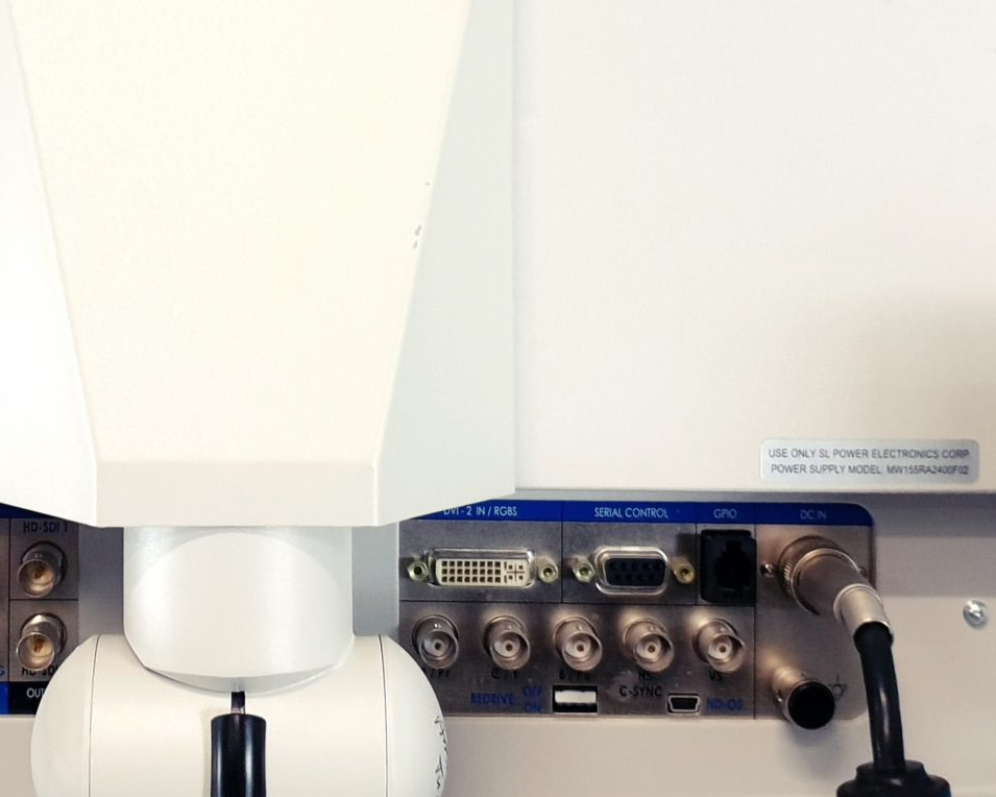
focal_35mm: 68
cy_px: 203
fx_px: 2004
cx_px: 273
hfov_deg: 27.6
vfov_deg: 22.3
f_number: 1.5
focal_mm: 4.3
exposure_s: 1/50
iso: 200
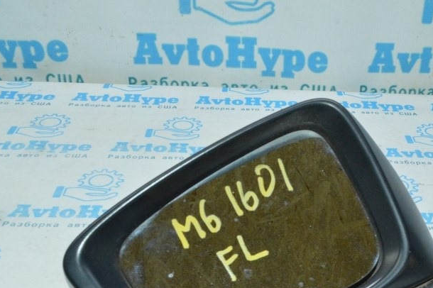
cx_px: 297
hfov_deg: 37.1
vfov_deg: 25.1
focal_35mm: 53
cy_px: 230
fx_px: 635
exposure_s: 1/50
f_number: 16
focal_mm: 21
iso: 2500
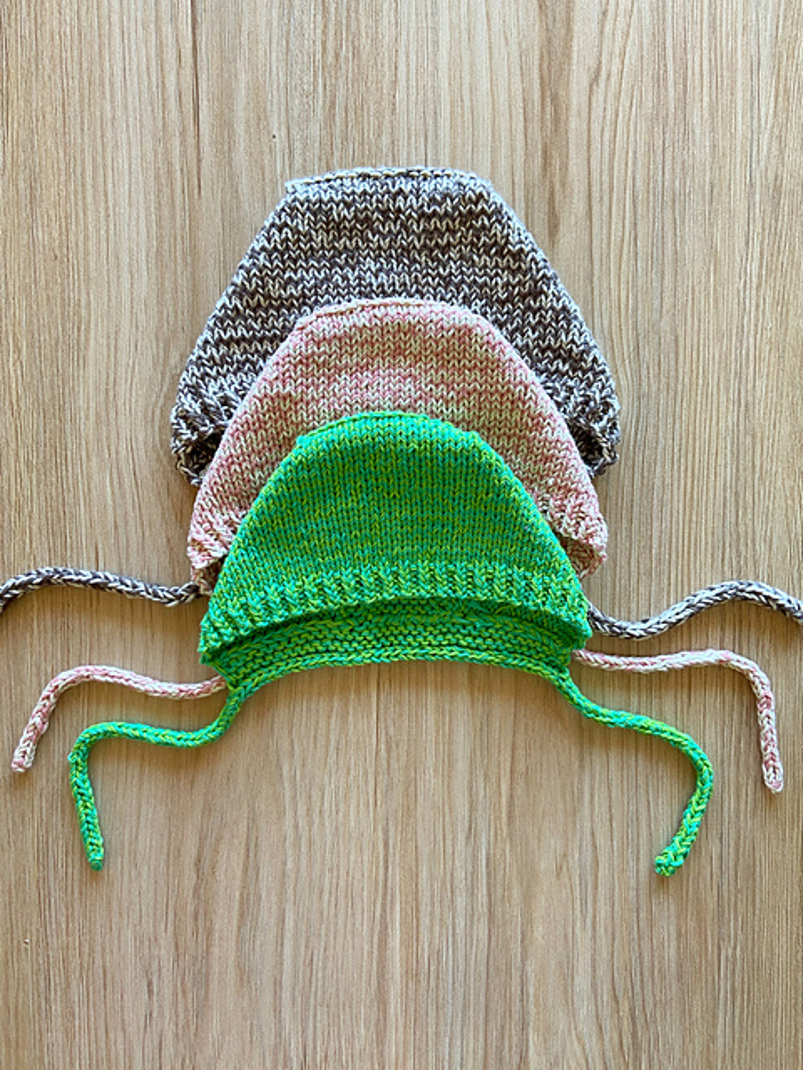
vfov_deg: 67.3
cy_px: 535
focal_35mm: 26
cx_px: 402
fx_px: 804
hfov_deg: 53.1
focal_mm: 4.25
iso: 80
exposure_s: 1/50
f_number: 1.8
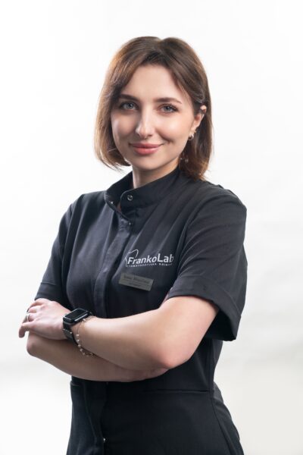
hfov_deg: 21.2
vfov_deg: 31.4
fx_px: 808
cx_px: 152
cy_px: 228
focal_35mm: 64
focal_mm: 64
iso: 800
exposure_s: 1/125
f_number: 5
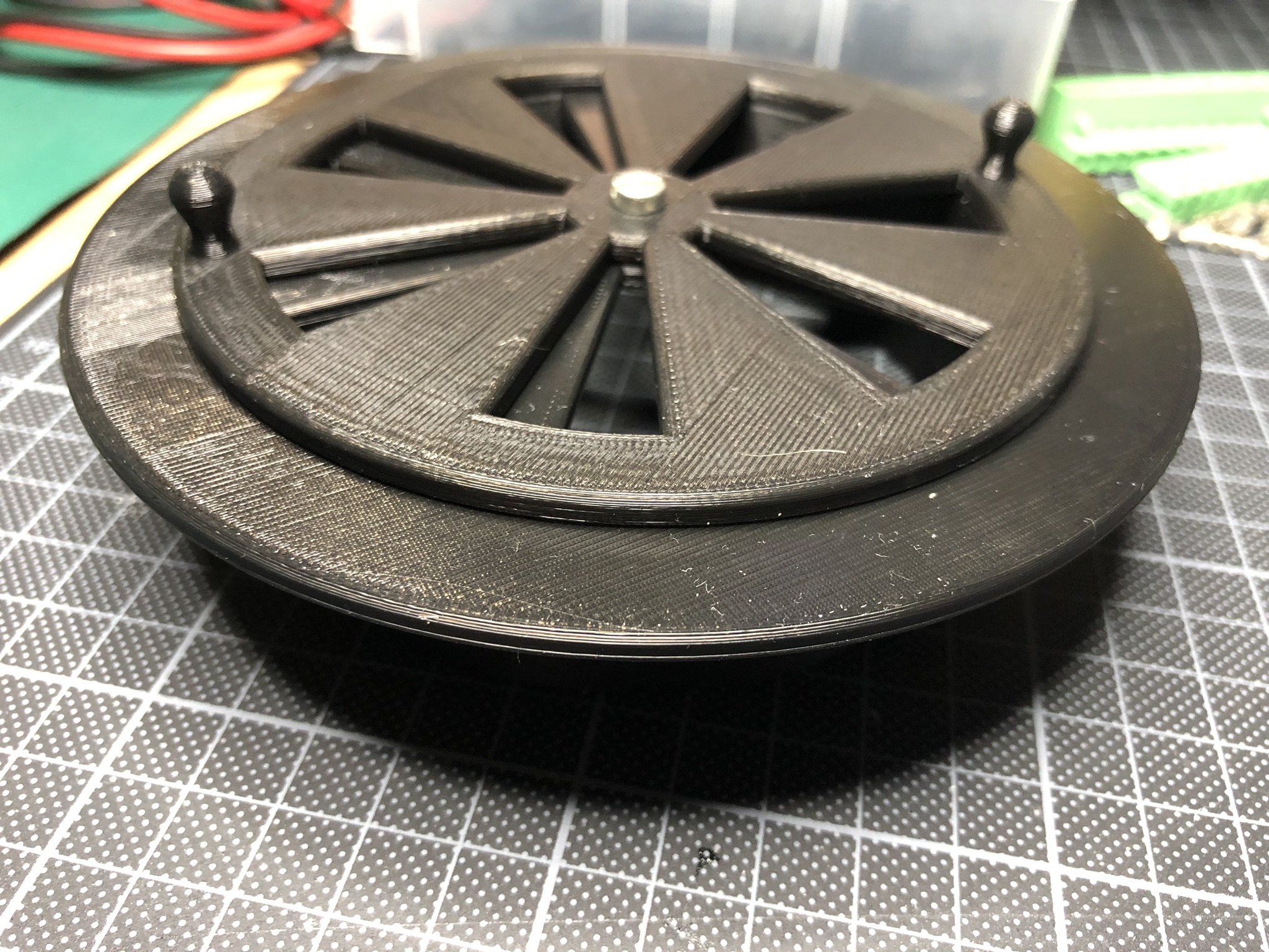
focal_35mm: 28
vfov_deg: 49.7
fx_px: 1026
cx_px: 634
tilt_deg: -39.0
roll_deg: -2.0
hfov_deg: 63.4
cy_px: 476
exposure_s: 1/17
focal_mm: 4
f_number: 1.8
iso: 100
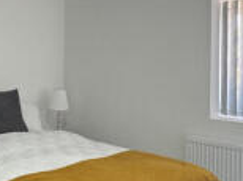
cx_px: 59
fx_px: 371
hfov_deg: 35.4
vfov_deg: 27.3
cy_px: 62
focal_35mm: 53
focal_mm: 2.22
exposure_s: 1/100
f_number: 2.2
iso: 160
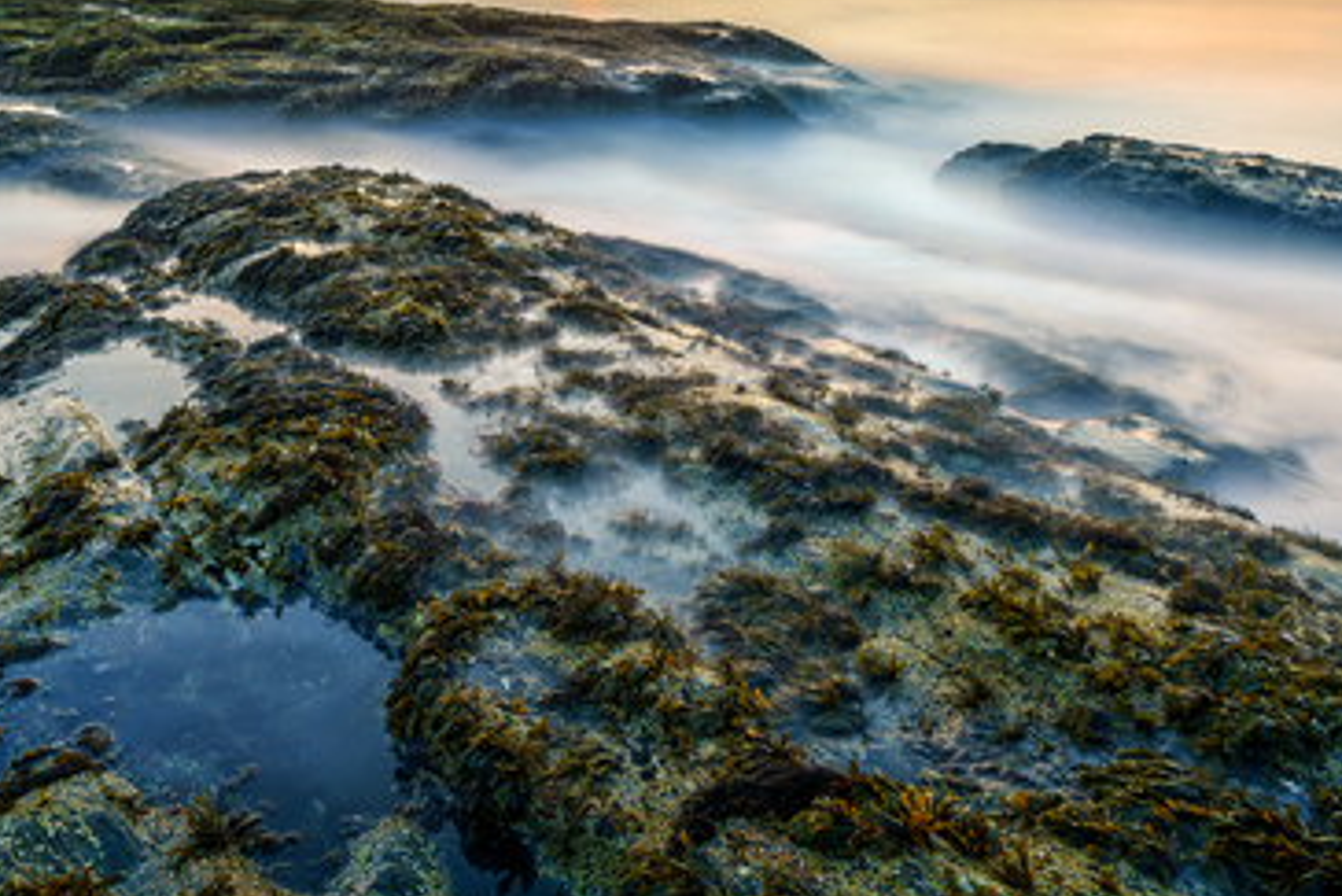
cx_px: 601
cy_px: 206
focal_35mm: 28
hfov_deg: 65.3
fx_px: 1044
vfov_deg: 44.6
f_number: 11
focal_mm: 17
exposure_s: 258
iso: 100
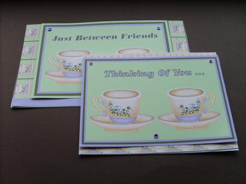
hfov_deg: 52.6
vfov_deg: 40.7
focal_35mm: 35
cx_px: 123
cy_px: 92
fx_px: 249
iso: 50
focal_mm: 5.8
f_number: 2.8
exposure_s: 1/45
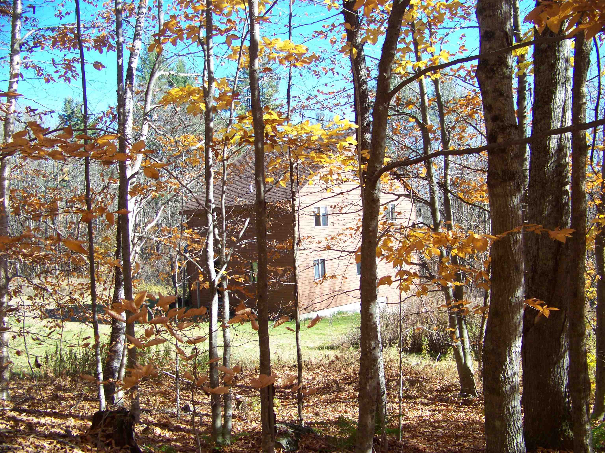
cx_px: 302
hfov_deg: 51.4
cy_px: 226
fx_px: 629
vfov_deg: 39.7
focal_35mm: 36
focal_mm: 5.85
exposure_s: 1/250
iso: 69
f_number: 2.8
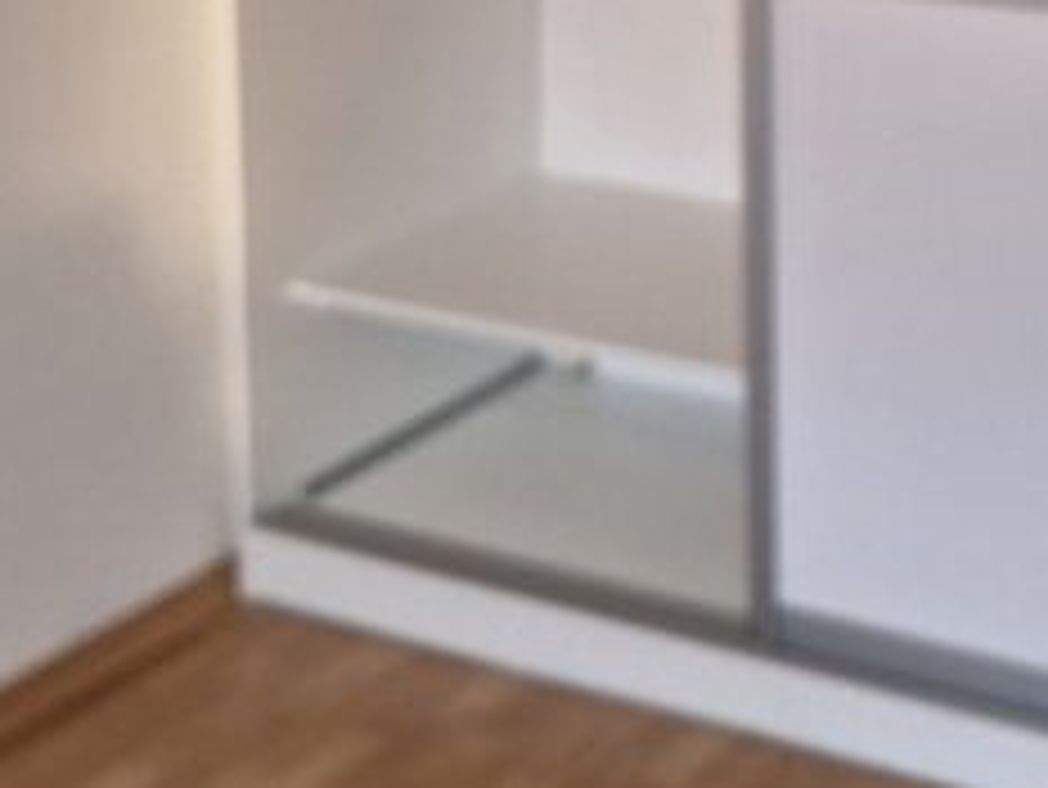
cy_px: -320
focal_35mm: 79
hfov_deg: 24.1
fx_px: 2393
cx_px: 918
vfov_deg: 17.2
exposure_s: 1/40
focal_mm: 5.54
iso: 125
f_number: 1.8
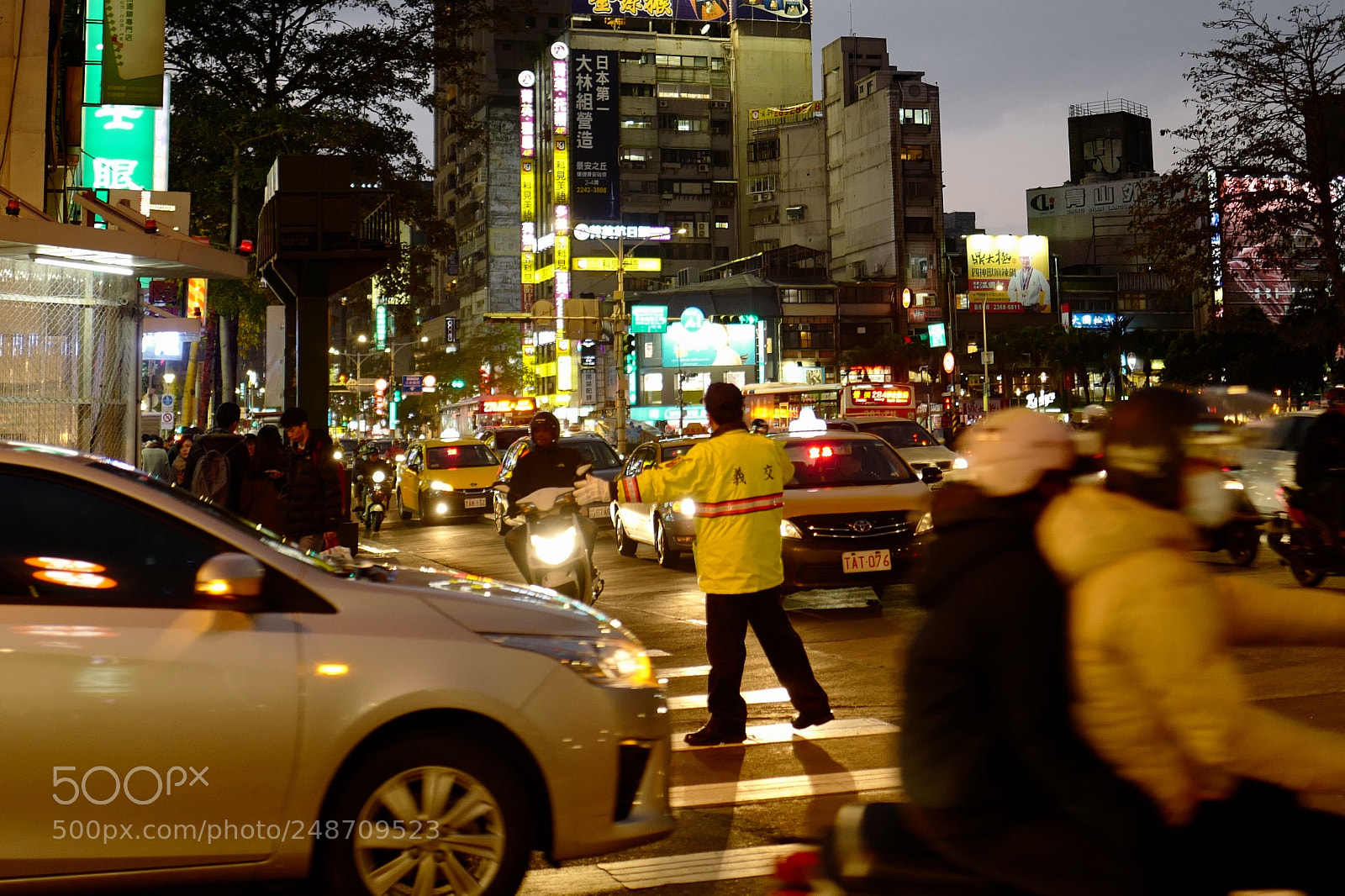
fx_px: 1046
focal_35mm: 28
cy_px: 448
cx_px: 672
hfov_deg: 65.5
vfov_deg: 46.4
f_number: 1.7
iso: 640
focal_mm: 28
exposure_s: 1/80
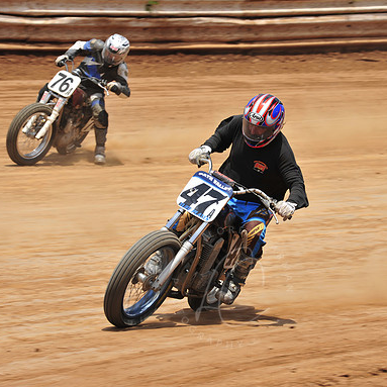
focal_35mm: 257
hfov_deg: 6.8
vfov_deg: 6.8
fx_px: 3251
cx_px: 231
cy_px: 194
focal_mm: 200
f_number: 10
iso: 200
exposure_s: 1/400
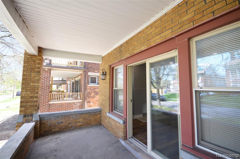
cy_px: 80
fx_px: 100
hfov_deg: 100.5
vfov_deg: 77.1
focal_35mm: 15
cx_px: 120
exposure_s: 1/125
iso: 320
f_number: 5.6
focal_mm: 10
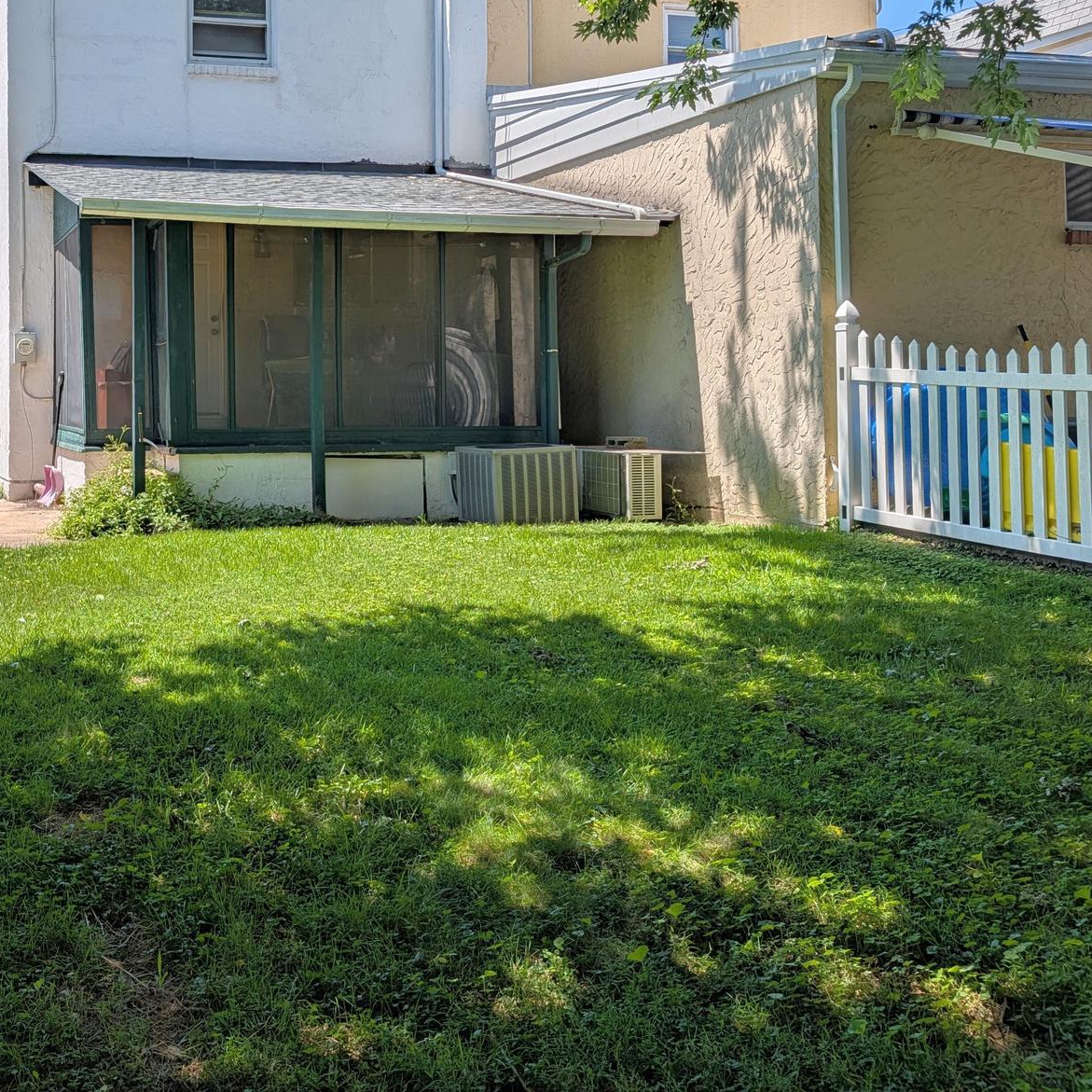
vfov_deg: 44.4
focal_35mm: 37
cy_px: 377
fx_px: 1321
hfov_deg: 42.5
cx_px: 186
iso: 19
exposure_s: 1/822
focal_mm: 6.9
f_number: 1.68
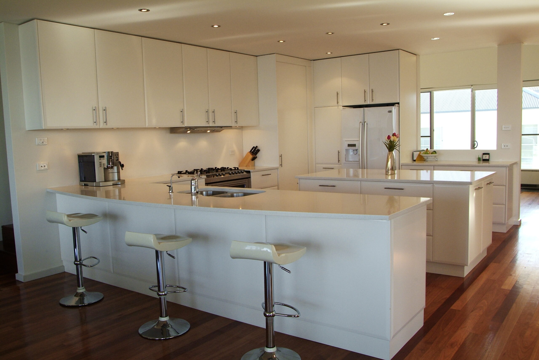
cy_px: 180
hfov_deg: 61.9
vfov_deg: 43.6
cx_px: 270
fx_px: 449
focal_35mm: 30
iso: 800
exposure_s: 1/90
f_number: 6.7
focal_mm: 20
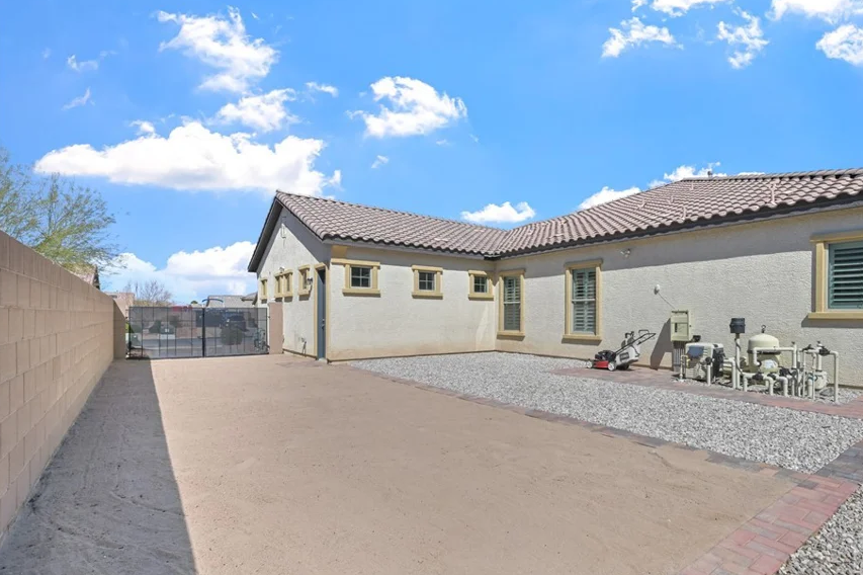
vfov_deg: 65.5
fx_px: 446
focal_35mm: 19
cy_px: 317
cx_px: 509
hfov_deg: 87.3
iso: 500
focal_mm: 15.5
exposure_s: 1/1600
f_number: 8
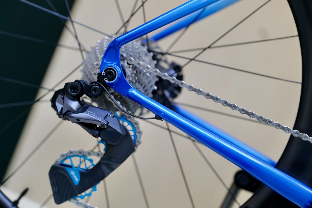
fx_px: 433
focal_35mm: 50
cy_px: 104
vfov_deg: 27.0
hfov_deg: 39.6
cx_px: 156
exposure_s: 1/125
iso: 100
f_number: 1.6
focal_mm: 50
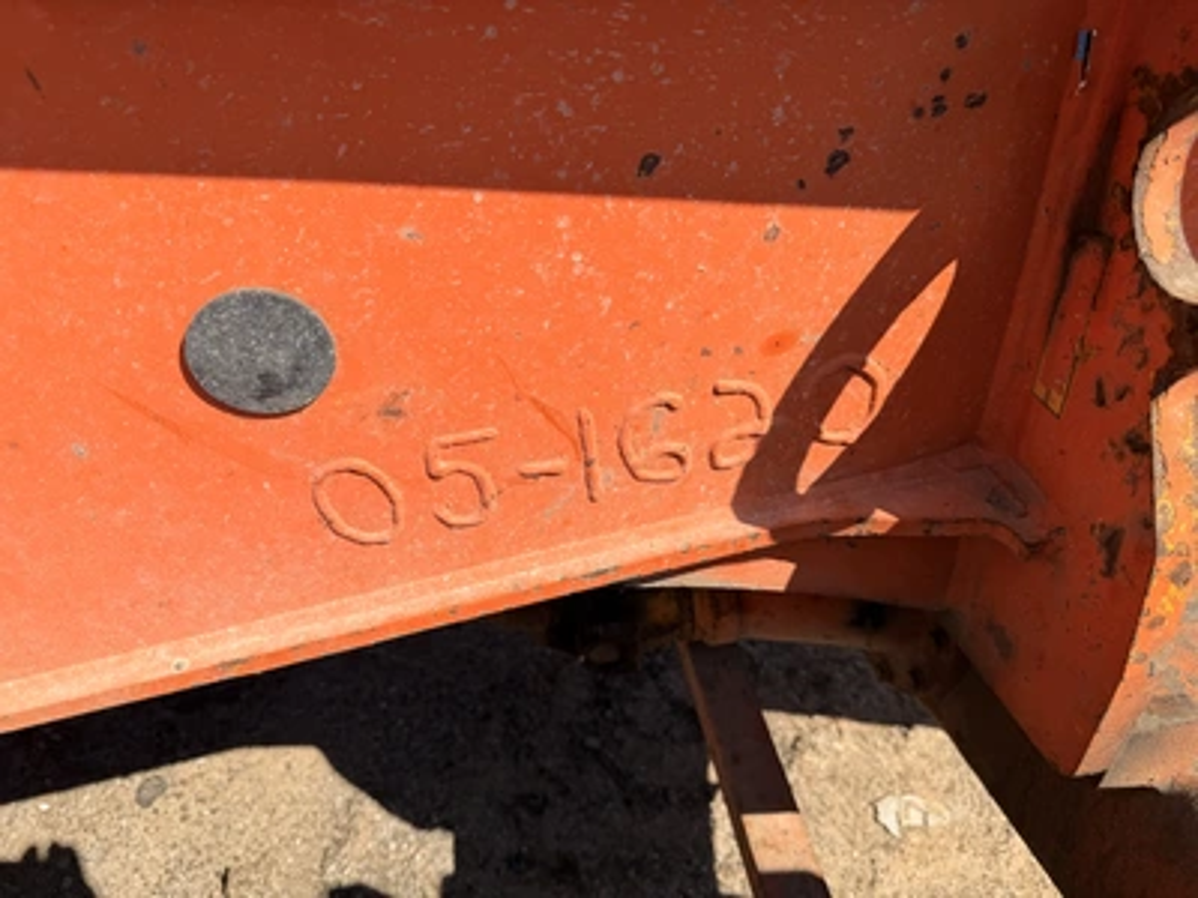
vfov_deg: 56.8
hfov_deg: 71.6
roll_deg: -1.5
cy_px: 449
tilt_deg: -36.6
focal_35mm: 24
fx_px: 831
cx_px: 599
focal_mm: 6.76
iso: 80
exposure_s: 1/2801
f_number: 1.78
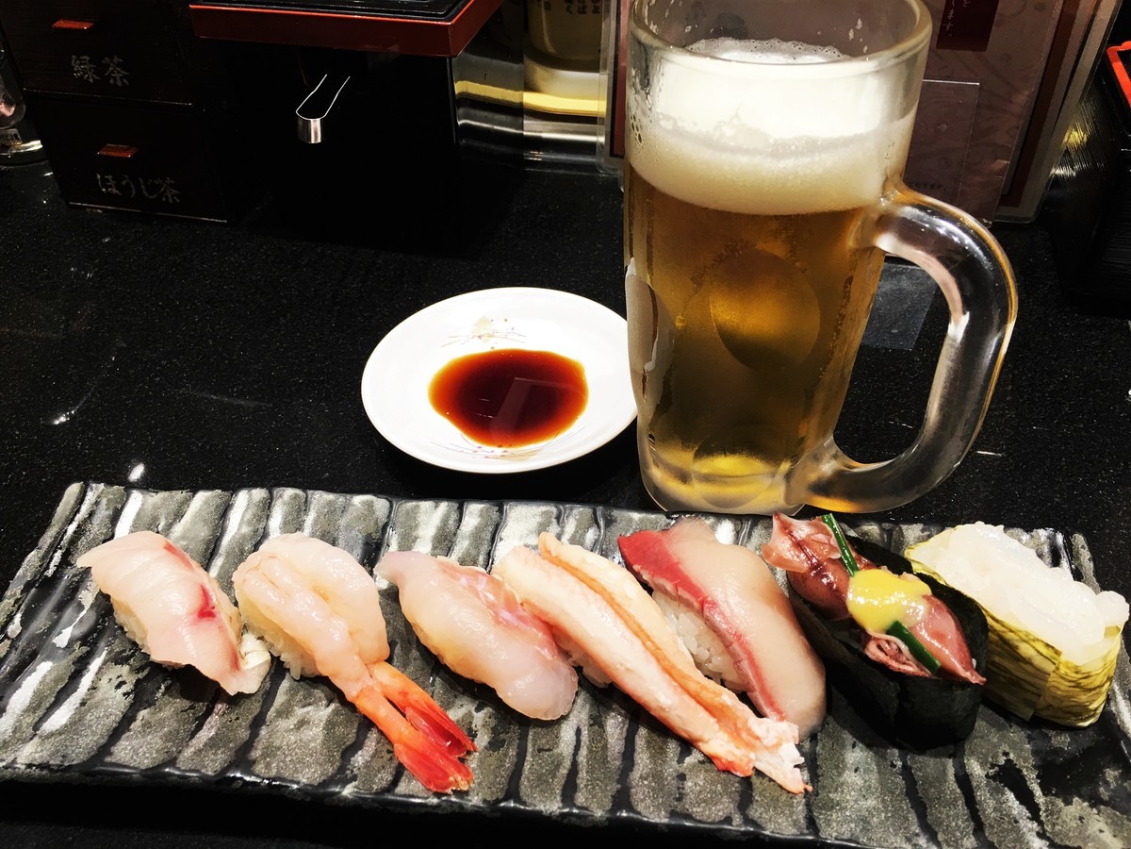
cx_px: 566
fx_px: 948
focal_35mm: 29
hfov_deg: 61.7
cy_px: 424
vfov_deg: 48.2
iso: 32
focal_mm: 4.15
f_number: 2.2
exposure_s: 1/30
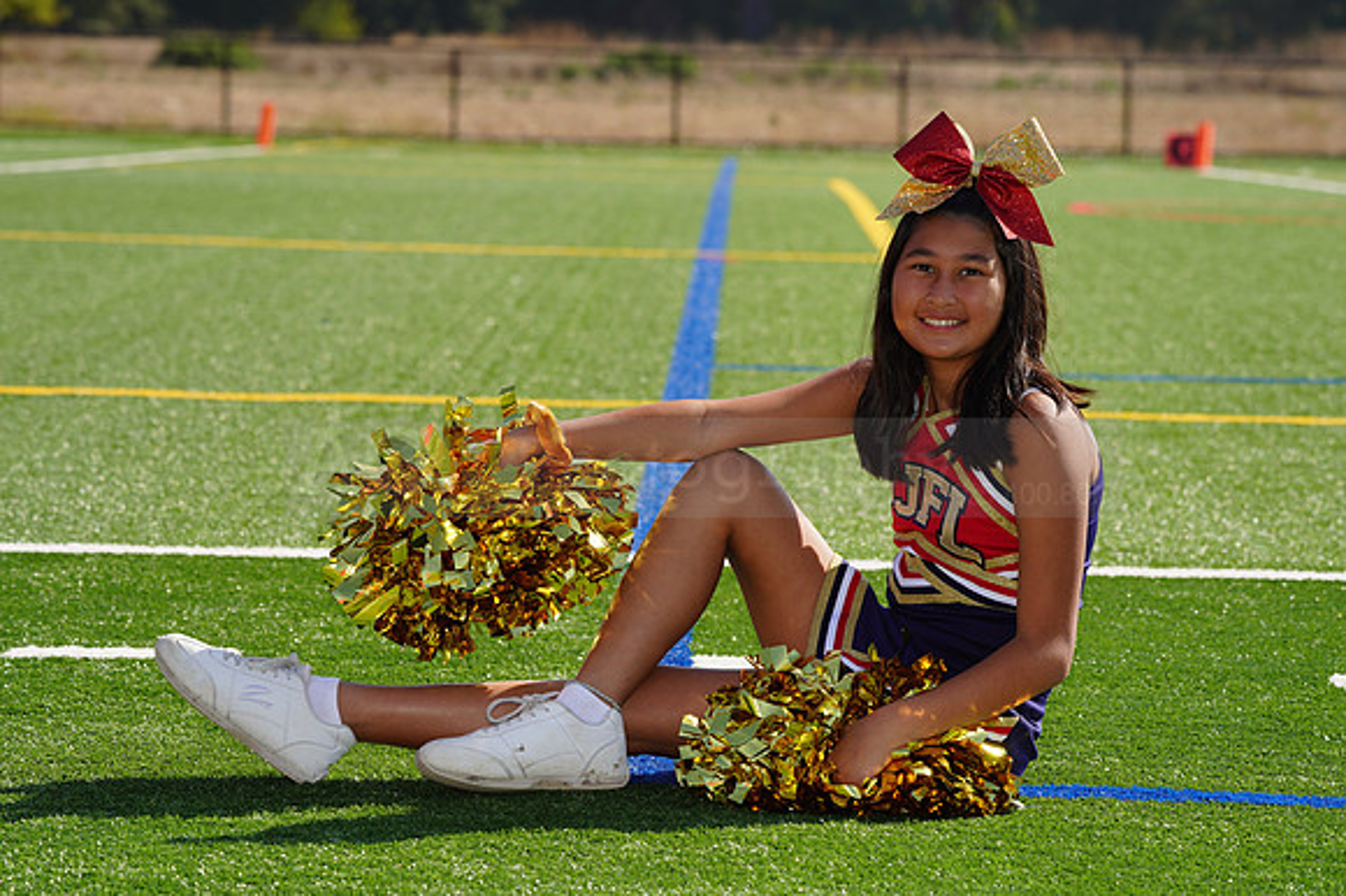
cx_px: 673
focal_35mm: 160
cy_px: 448
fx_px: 5979
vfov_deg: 8.6
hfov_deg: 12.8
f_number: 9
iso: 100
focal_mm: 160
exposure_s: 1/250
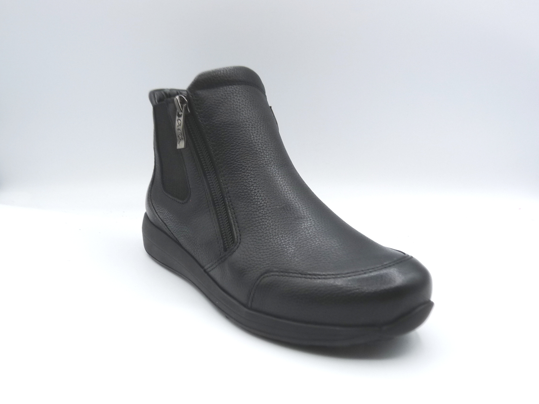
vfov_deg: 42.9
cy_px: 202
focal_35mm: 33
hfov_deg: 55.4
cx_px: 270
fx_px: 514
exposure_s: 1/200
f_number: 4.5
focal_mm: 4.8
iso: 100
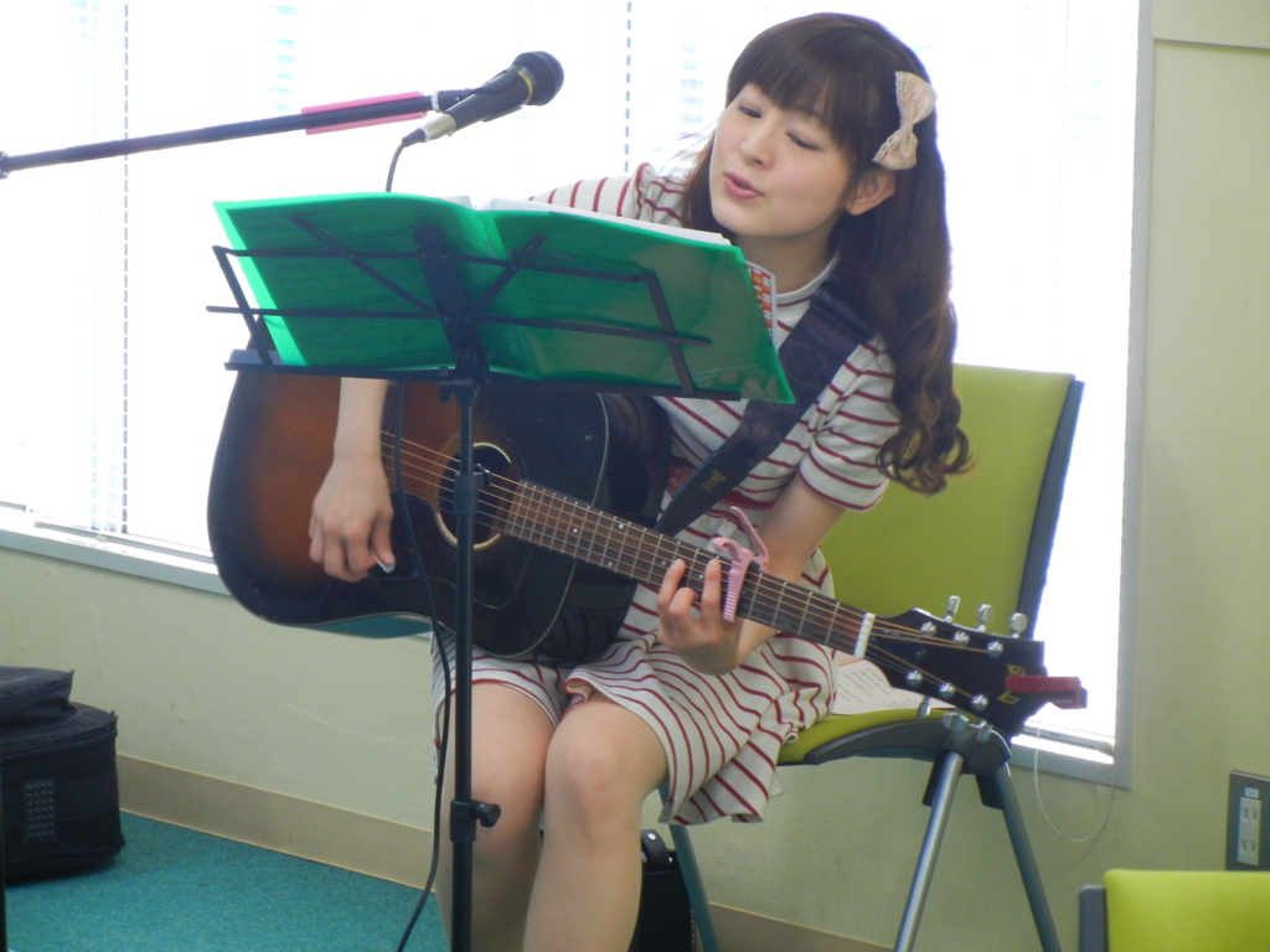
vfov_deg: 9.8
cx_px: 635
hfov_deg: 13.0
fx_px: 5577
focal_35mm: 152
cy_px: 476
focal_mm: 27.4
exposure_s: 1/28
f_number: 4.6
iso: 349
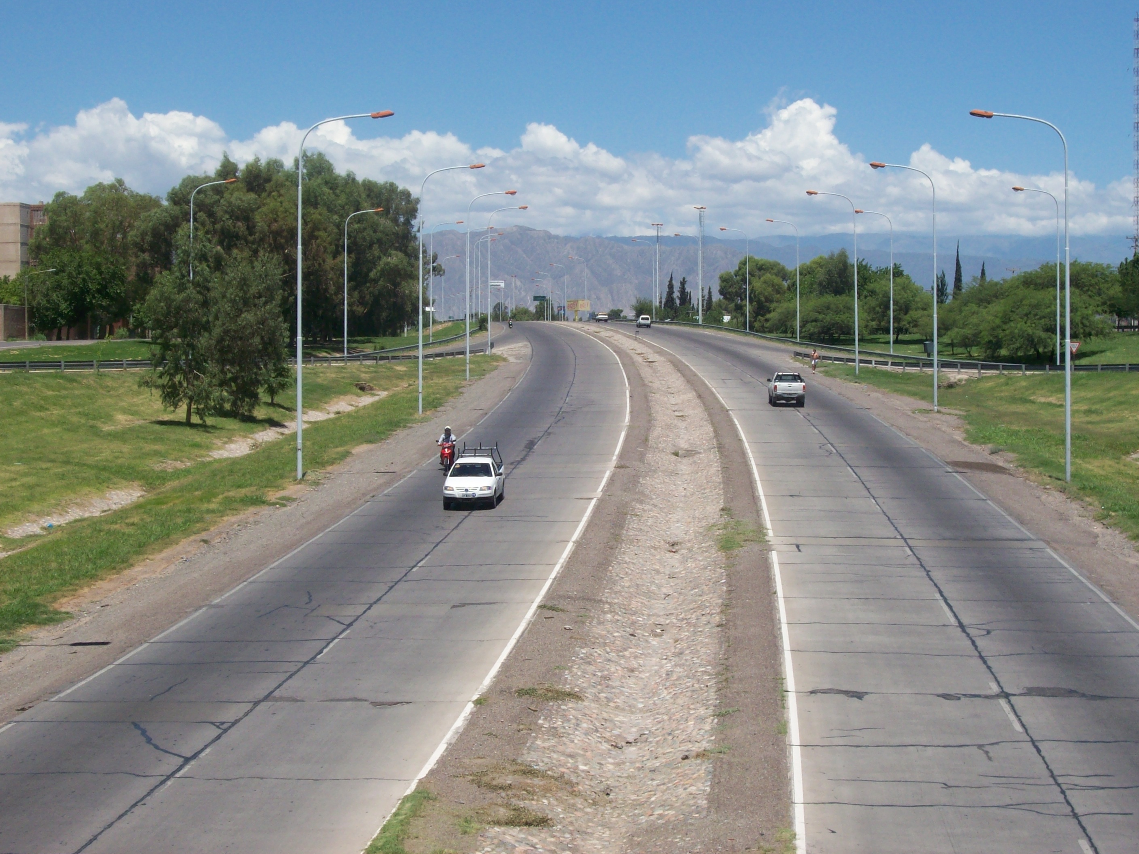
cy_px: 422
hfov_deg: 27.4
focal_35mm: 71
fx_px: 2336
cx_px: 571
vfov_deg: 20.7
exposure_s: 1/463
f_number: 6.7
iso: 80
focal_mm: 11.6
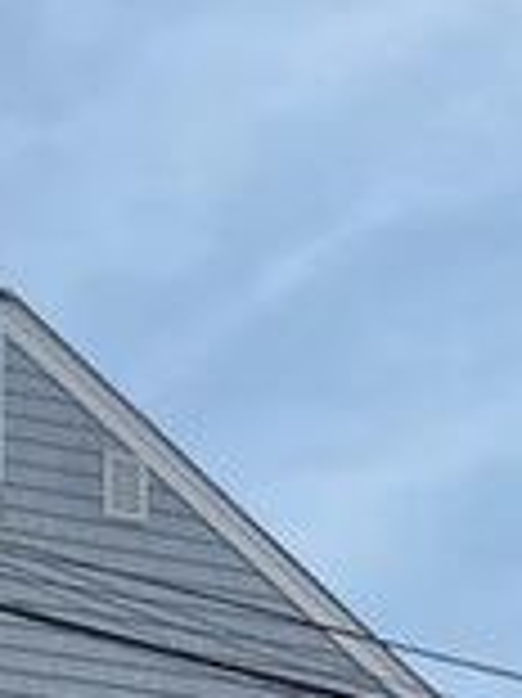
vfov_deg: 14.0
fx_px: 2517
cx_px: -108
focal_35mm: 125
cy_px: 1263
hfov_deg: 11.6
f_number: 1.8
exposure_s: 1/2538
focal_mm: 3
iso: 16
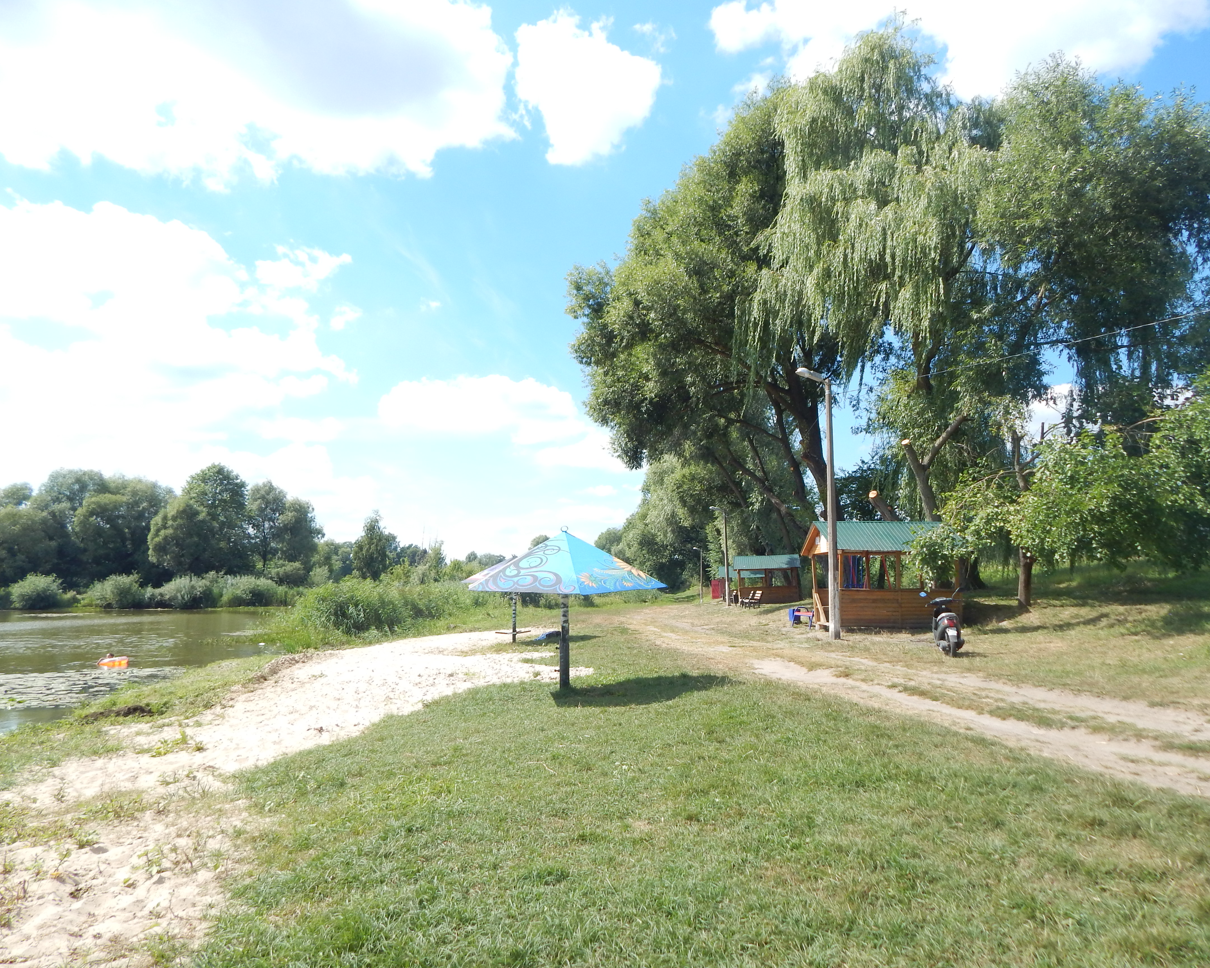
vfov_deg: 60.9
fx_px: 824
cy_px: 486
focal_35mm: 23
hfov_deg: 72.5
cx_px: 647
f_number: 3
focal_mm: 4
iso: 125
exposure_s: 1/1000
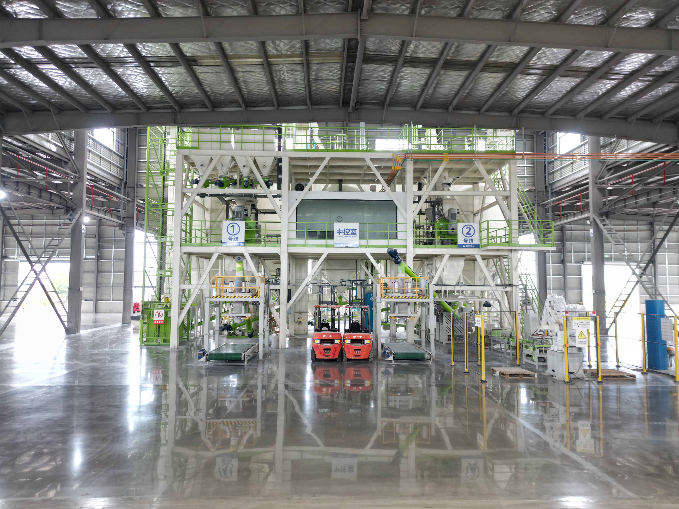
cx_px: 340
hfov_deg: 71.6
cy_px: 254
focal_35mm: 24
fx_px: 471
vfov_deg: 56.8
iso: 120
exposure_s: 1/60
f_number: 1.7
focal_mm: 6.72
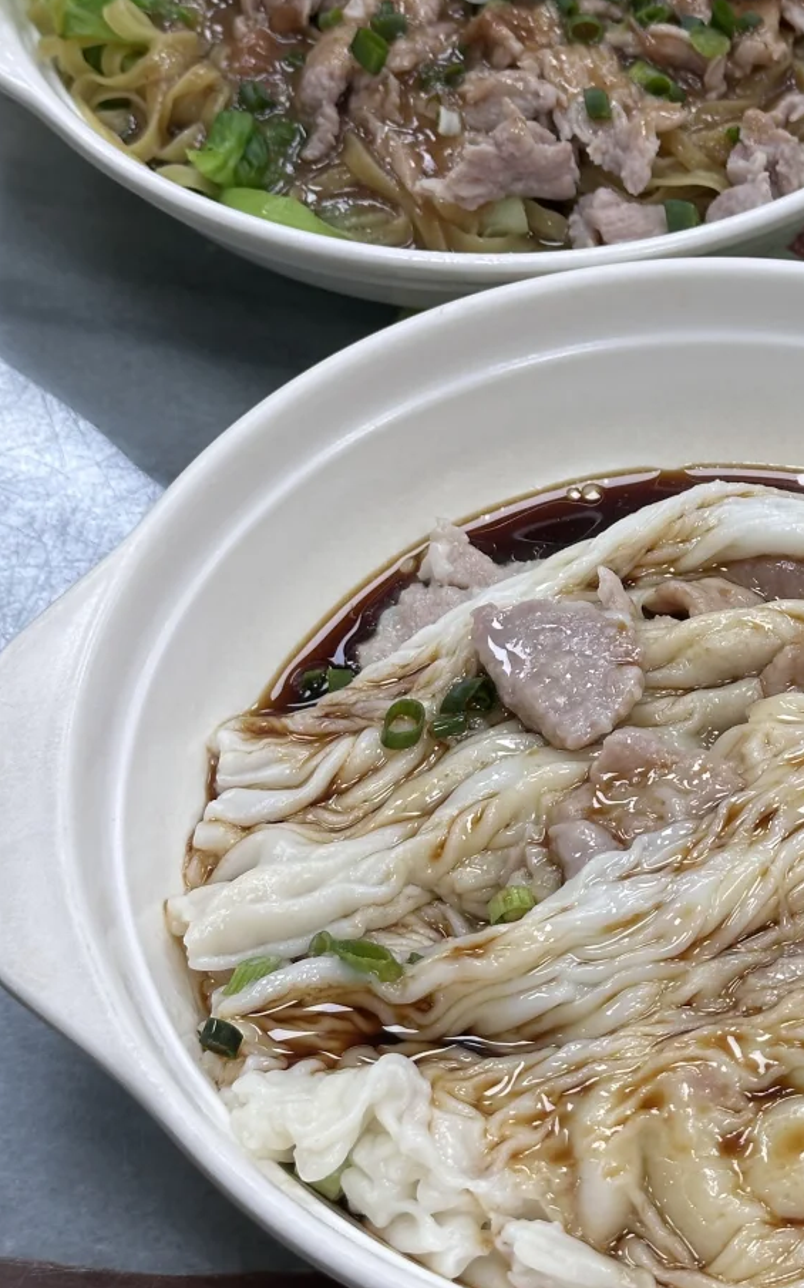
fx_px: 2842
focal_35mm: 81
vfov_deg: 25.4
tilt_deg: -46.9
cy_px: 458
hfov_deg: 15.9
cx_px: 692
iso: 40
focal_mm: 6.86
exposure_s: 1/111
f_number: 1.78
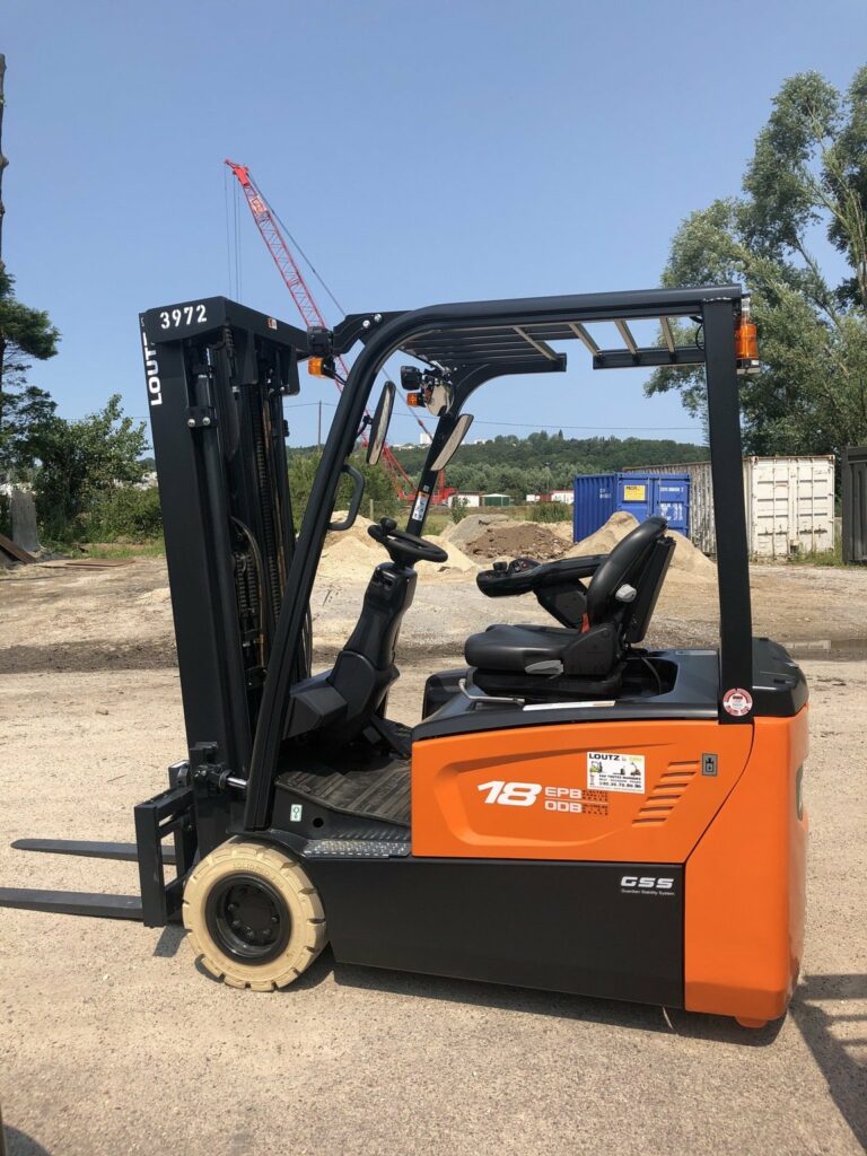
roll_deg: +0.3
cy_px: 578
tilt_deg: -3.3
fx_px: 935
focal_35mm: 28
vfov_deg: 63.4
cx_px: 434
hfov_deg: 49.7
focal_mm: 4
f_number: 1.8
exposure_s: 1/1919
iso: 20
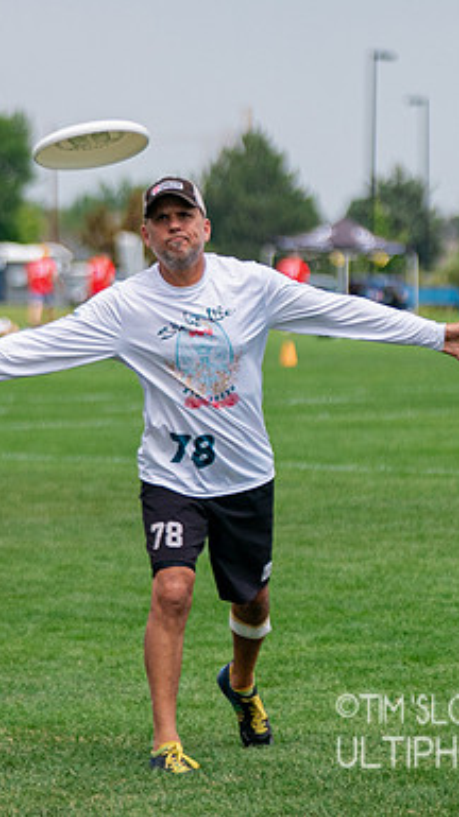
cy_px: 454
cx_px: 326
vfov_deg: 6.1
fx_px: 7718
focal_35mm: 356
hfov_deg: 3.4
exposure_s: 1/10000
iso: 640
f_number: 2.8
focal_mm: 129
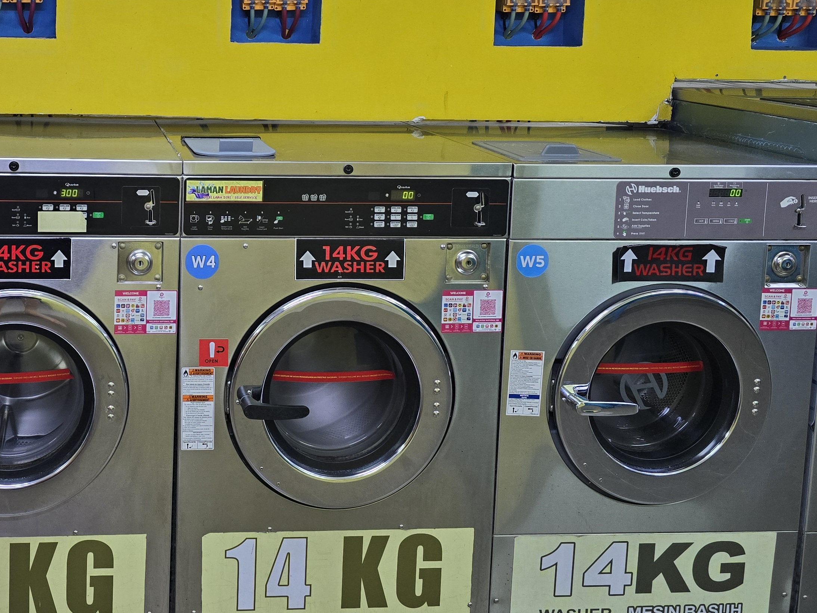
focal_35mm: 42
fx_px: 991
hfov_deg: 42.8
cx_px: 168
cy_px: 117
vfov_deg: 33.3
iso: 160
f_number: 1.7
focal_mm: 6.3
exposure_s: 1/100
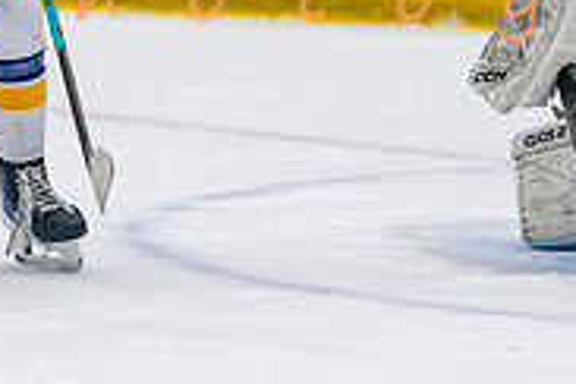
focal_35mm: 516
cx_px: 47
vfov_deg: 2.7
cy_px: -205
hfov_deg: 4.0
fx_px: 8255
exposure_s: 1/640
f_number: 3.2
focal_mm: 125
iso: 2000
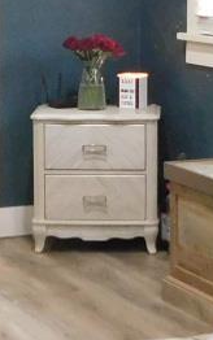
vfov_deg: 14.0
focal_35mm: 149
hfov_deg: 8.8
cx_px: 82
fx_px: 1382
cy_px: 82
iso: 400
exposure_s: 1/20
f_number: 3
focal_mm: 4
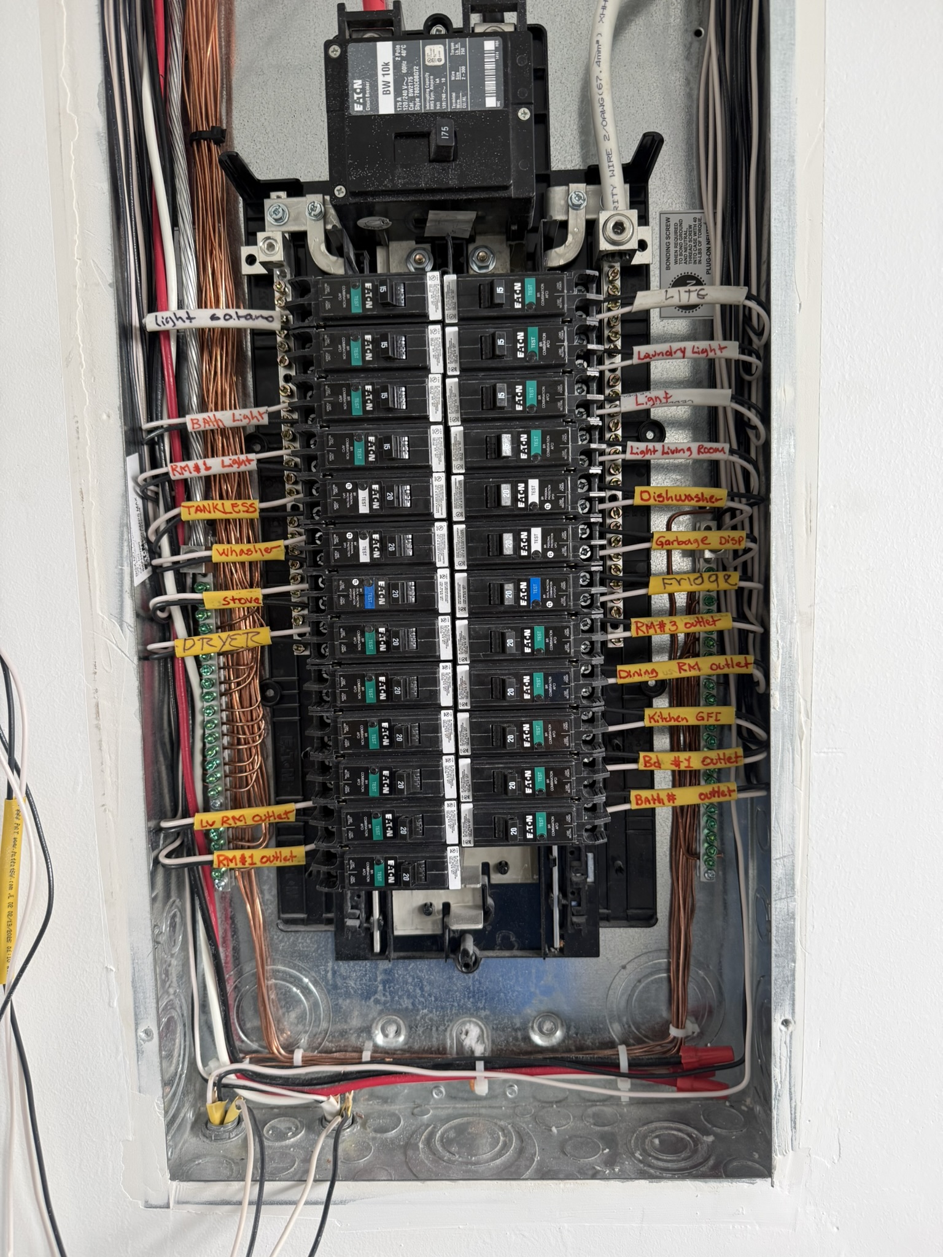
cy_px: 628
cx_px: 472
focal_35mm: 24
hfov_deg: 56.8
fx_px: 872
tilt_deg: -4.4
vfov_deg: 71.6
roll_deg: +1.1
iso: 160
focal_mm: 6.76
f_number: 1.78
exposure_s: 1/121
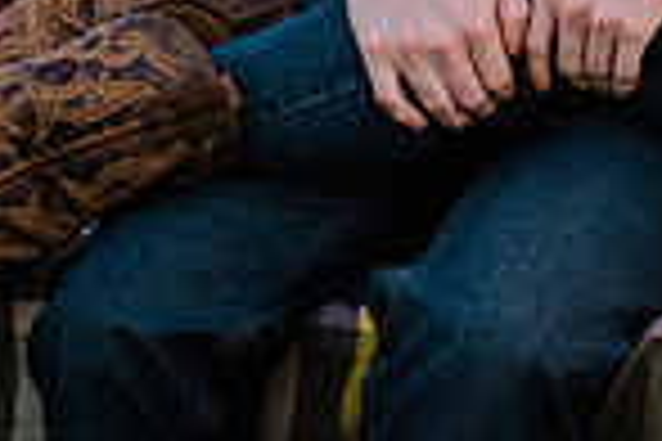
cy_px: -371
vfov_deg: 5.1
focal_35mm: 264
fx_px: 4854
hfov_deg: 7.8
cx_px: 581
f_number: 2.8
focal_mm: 66
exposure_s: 1/400
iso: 320
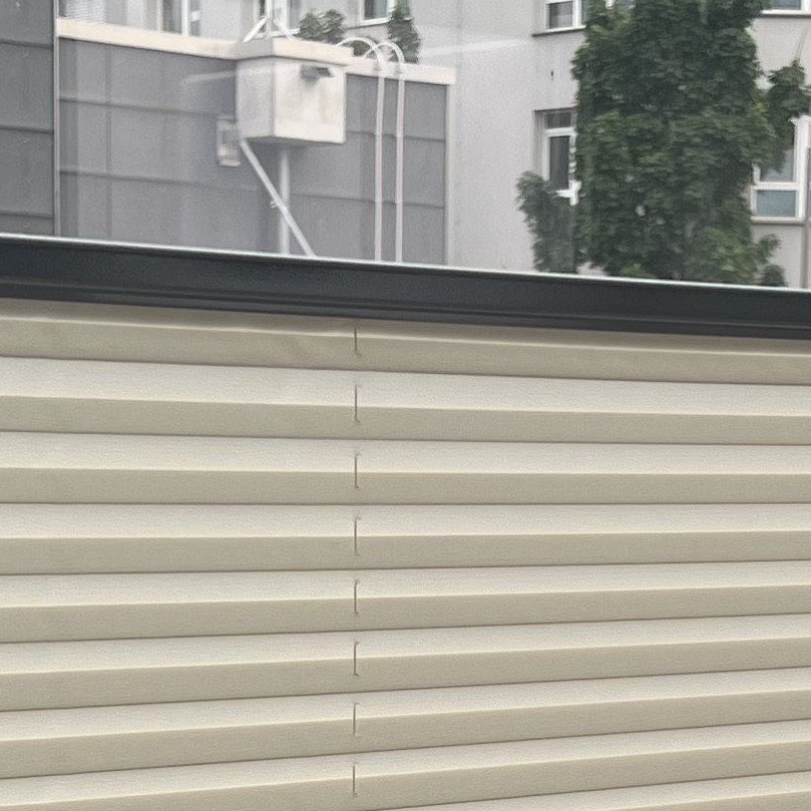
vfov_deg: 15.0
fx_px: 3022
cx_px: 620
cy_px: 793
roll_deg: -0.8
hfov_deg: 15.2
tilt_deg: -7.2
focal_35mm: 114
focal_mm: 5.7
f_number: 1.5
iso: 50
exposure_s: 1/1669
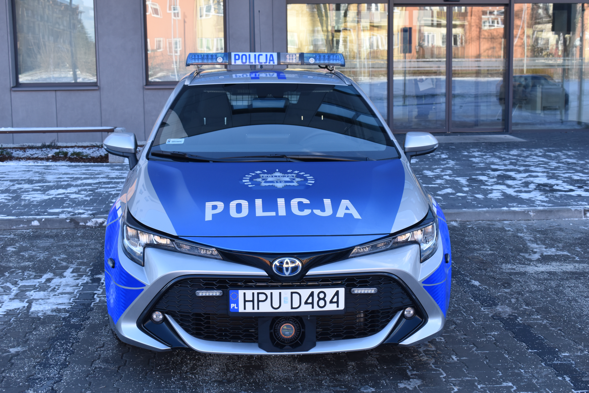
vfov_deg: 25.8
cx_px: 294
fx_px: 859
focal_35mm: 52
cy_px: 196
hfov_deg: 37.9
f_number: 7.1
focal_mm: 35
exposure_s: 1/200
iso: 400
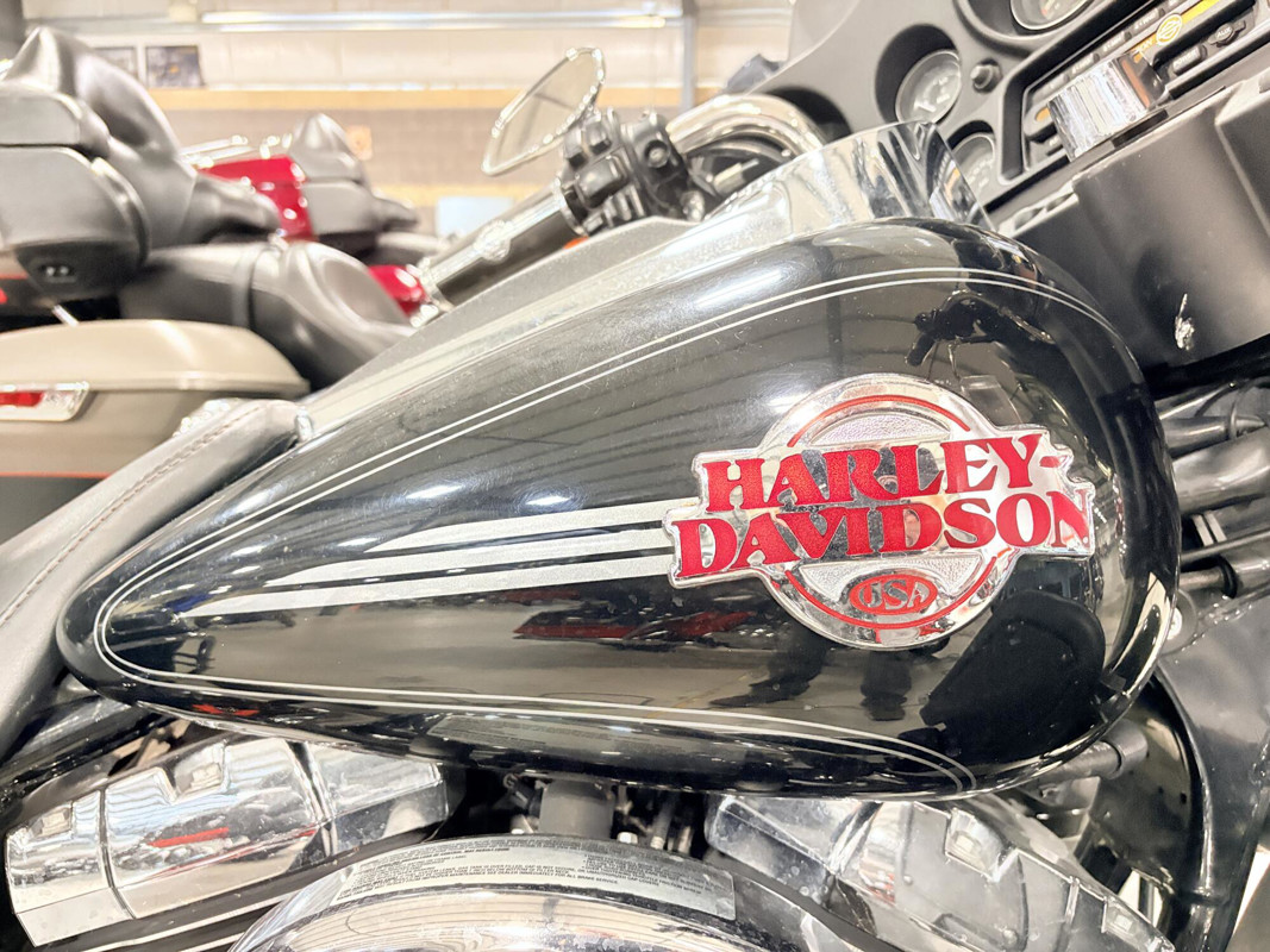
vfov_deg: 53.1
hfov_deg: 67.3
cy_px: 476
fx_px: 954
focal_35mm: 26
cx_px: 635
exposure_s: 1/60
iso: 500
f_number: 1.6
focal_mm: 5.96
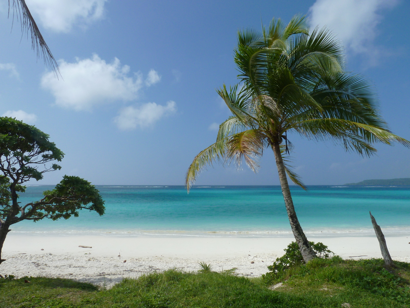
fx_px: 296
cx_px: 205
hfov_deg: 69.4
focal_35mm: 25
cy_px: 154
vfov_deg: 54.9
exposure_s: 1/640
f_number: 5.6
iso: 100
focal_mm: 4.1
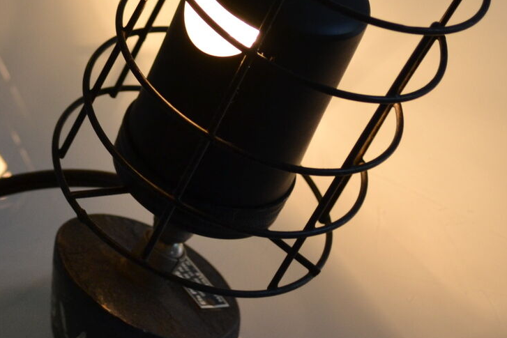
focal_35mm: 144
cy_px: -34
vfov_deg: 9.4
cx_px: 26
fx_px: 2034
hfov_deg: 14.0
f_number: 5
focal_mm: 35
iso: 400
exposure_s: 1/80
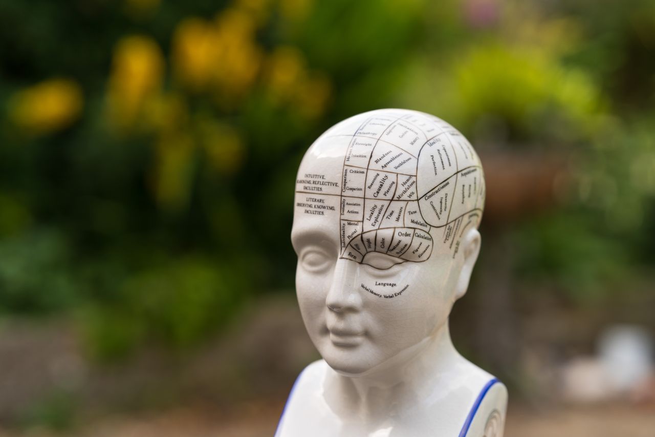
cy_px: 218
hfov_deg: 23.9
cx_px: 328
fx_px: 1546
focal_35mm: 85
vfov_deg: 16.1
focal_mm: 85
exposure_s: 1/400
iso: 200
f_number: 2.8
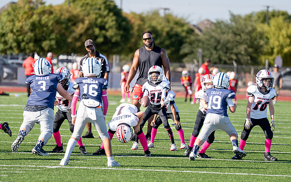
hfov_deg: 6.9
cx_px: 149
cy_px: 88
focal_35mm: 304
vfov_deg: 4.3
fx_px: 2410
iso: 320
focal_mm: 200
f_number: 2.8
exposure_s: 1/5000
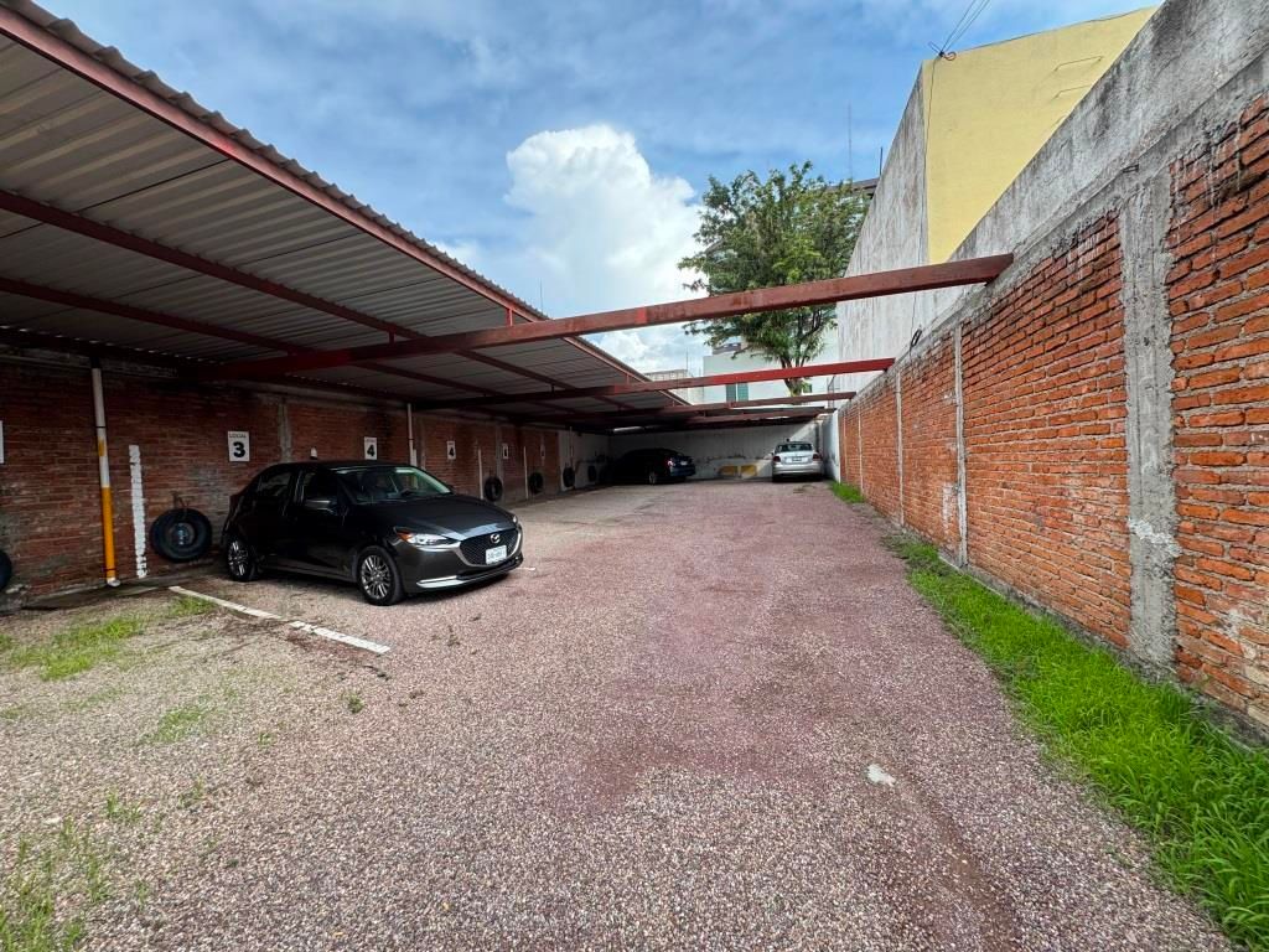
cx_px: 634
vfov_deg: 85.7
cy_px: 476
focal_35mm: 14
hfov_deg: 102.1
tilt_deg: -2.6
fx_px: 513
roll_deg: +2.6
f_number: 2.2
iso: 40
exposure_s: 1/482
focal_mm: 2.22
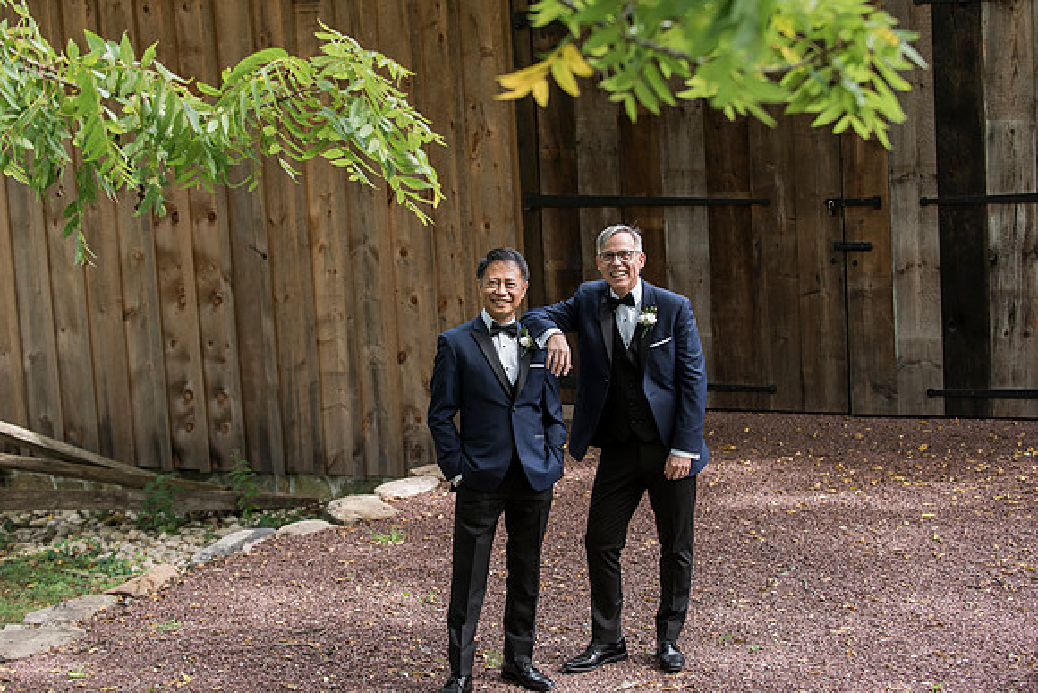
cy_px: 346
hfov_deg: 28.8
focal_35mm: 70
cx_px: 519
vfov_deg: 19.5
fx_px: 2019
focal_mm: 70
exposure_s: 1/320
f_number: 3.5
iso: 400
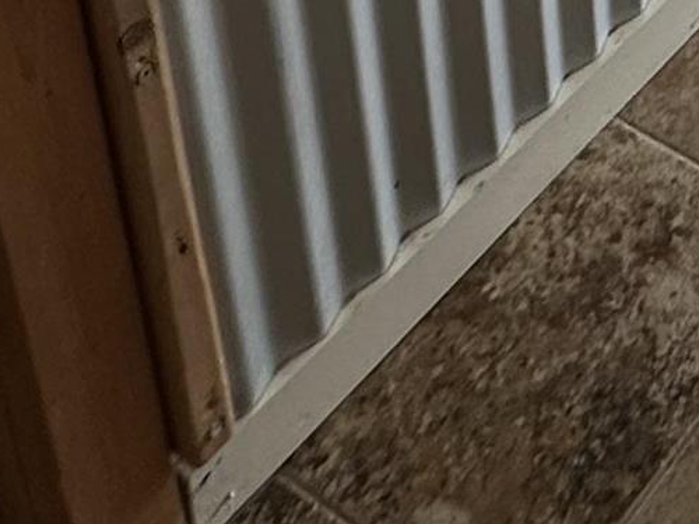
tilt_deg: -18.6
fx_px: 1737
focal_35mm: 86
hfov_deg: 18.8
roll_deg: -3.7
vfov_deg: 12.4
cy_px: -827
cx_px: 1166
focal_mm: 2.22
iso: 40
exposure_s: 1/191
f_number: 2.2
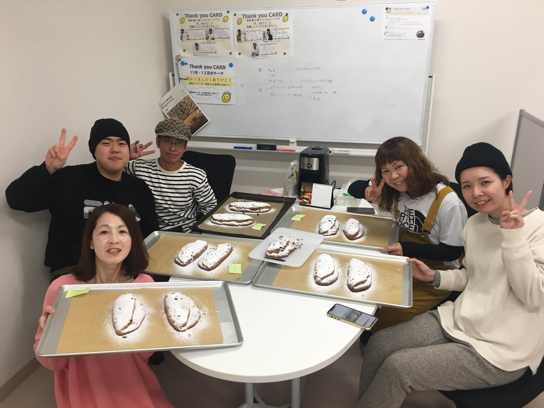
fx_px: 456
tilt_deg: -19.7
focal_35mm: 29
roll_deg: +0.1
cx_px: 272
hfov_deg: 61.7
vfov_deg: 48.2
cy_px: 204
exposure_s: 1/30
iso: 64
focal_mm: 4.2
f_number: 2.2
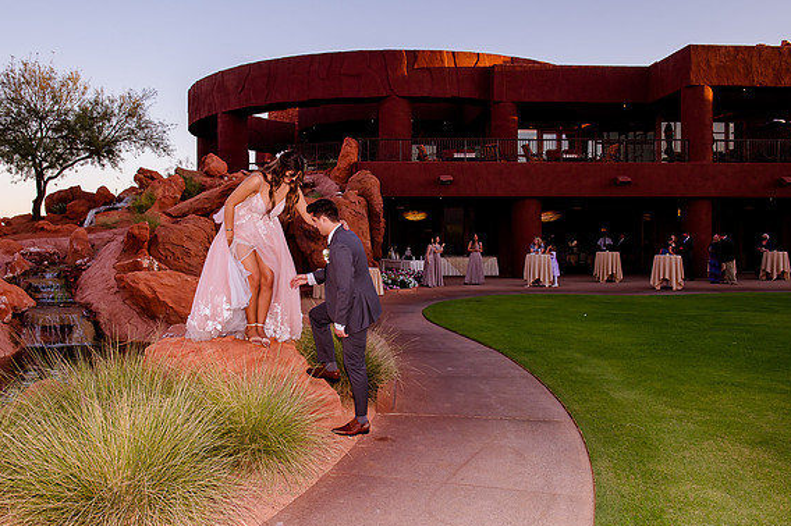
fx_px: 769
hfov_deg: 54.4
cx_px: 366
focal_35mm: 35
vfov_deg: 37.8
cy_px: 248
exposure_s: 1/160
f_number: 8
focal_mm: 31
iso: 640
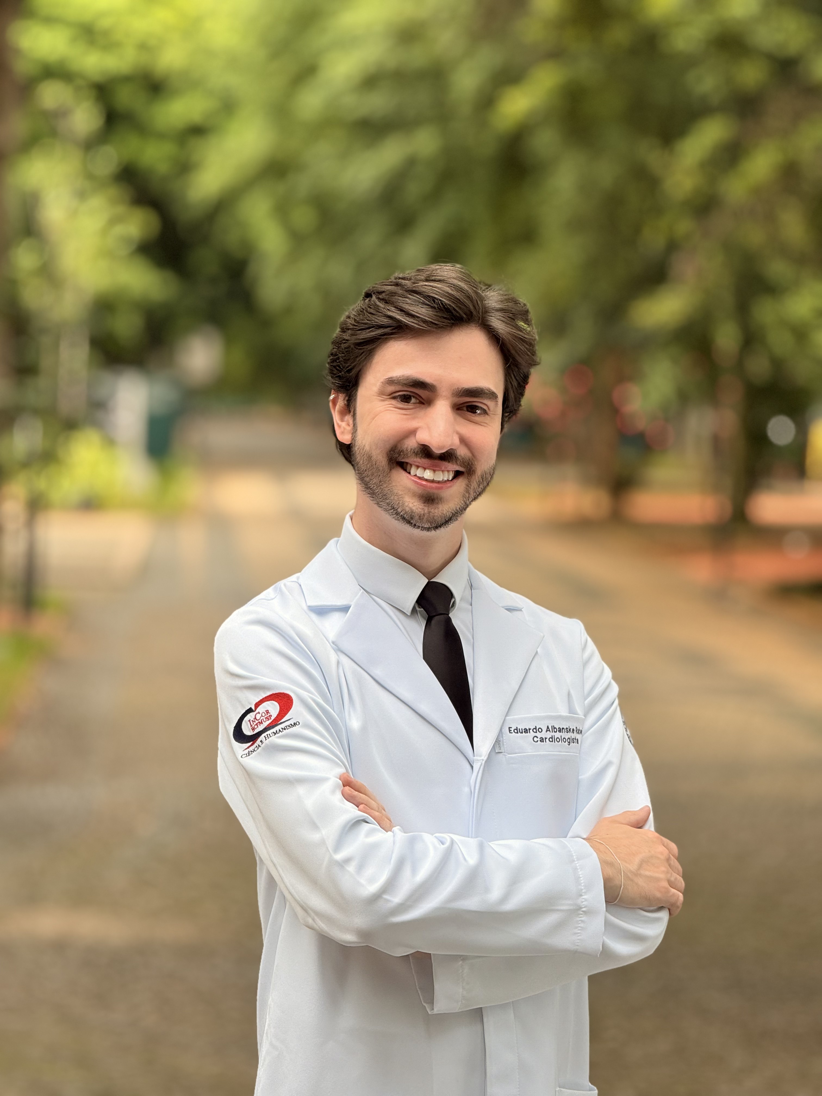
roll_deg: -2.7
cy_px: 548
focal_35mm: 120
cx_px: 411
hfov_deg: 12.3
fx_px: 3799
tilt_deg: -2.5
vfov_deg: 16.4
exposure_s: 1/150
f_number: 2.8
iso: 50
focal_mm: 15.66
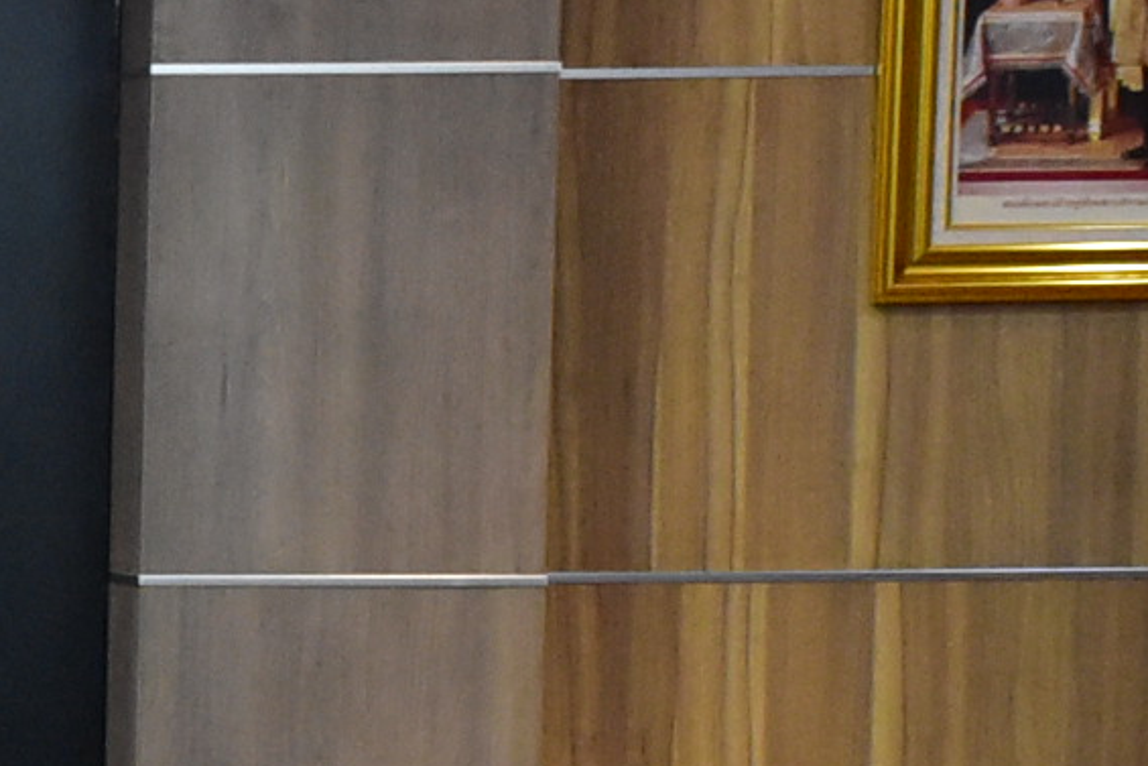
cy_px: 1315
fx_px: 10143
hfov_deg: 6.3
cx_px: -1189
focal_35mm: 318
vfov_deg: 4.3
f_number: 5.6
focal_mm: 40
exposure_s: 1/100
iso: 3200
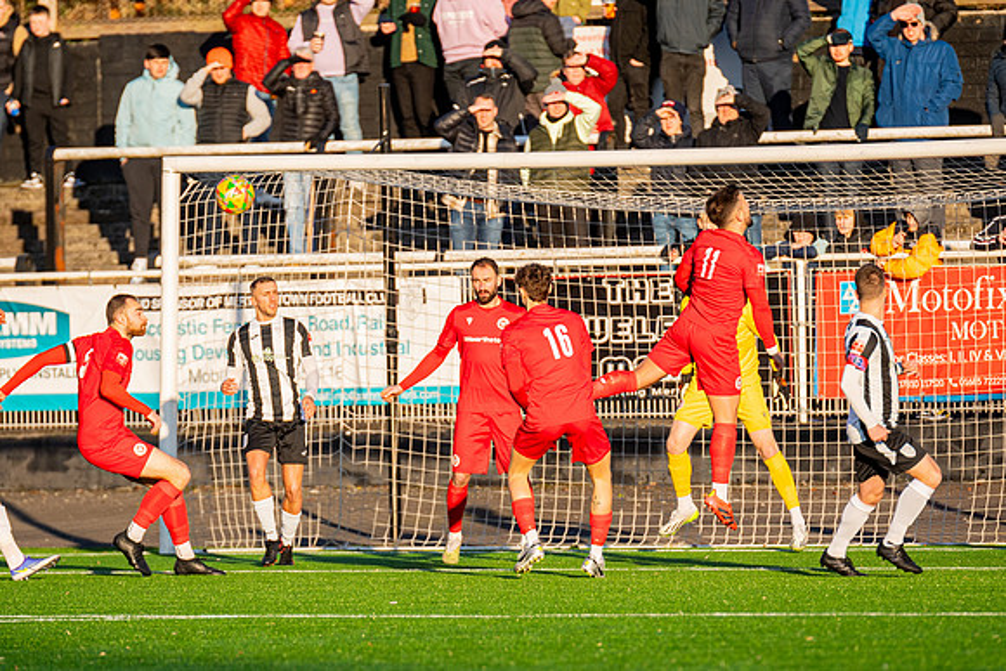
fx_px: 12577
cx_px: 503
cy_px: 336
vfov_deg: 3.1
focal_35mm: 450
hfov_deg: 4.6
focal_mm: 300
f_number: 4
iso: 400
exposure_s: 1/2500
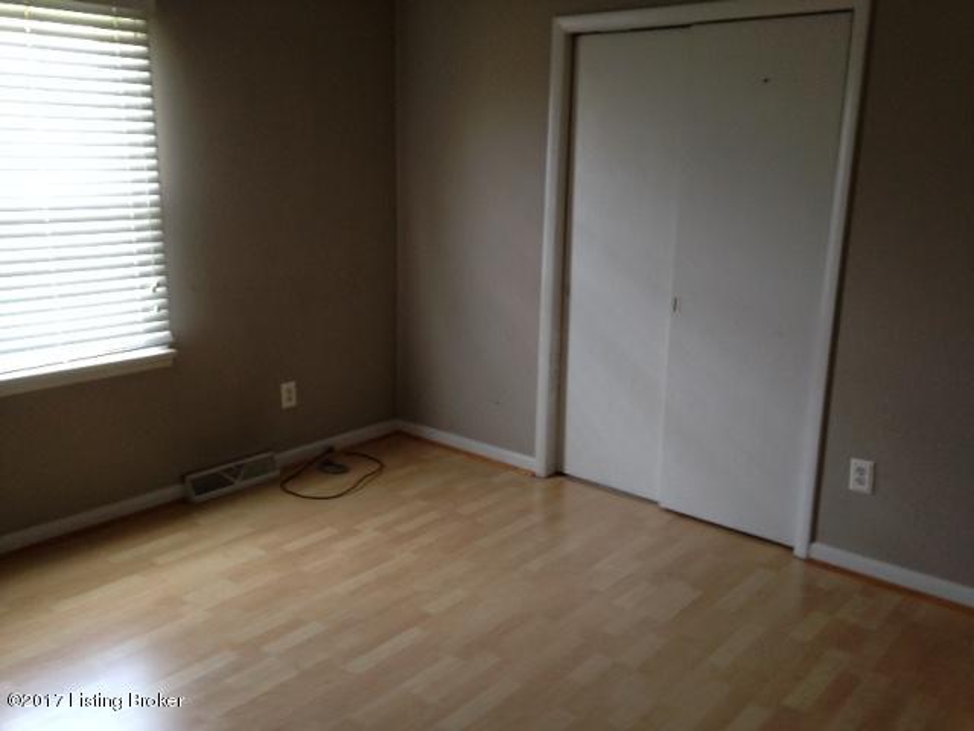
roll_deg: -3.1
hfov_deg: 55.4
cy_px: 366
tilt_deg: -13.7
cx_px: 487
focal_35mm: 33
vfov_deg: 42.9
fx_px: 929
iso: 160
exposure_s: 1/20
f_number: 2.4
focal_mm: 4.12
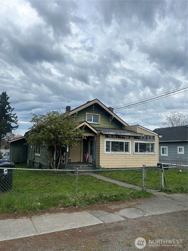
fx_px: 188
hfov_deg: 53.1
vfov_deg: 67.3
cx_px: 94
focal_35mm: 26
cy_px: 126
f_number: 1.5
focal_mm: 5.7
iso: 50
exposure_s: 1/5076
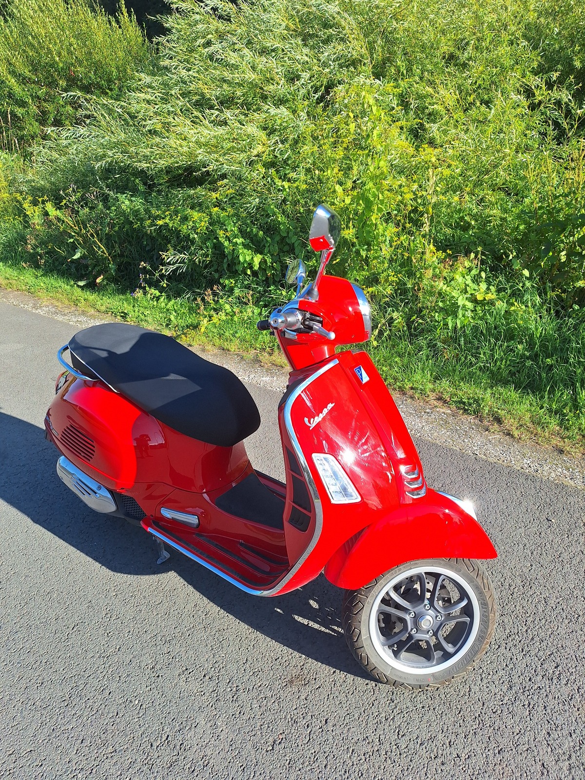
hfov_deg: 58.9
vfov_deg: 73.9
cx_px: 292
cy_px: 390
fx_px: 518
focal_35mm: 23
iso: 40
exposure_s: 1/1575
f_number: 1.8
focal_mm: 5.54
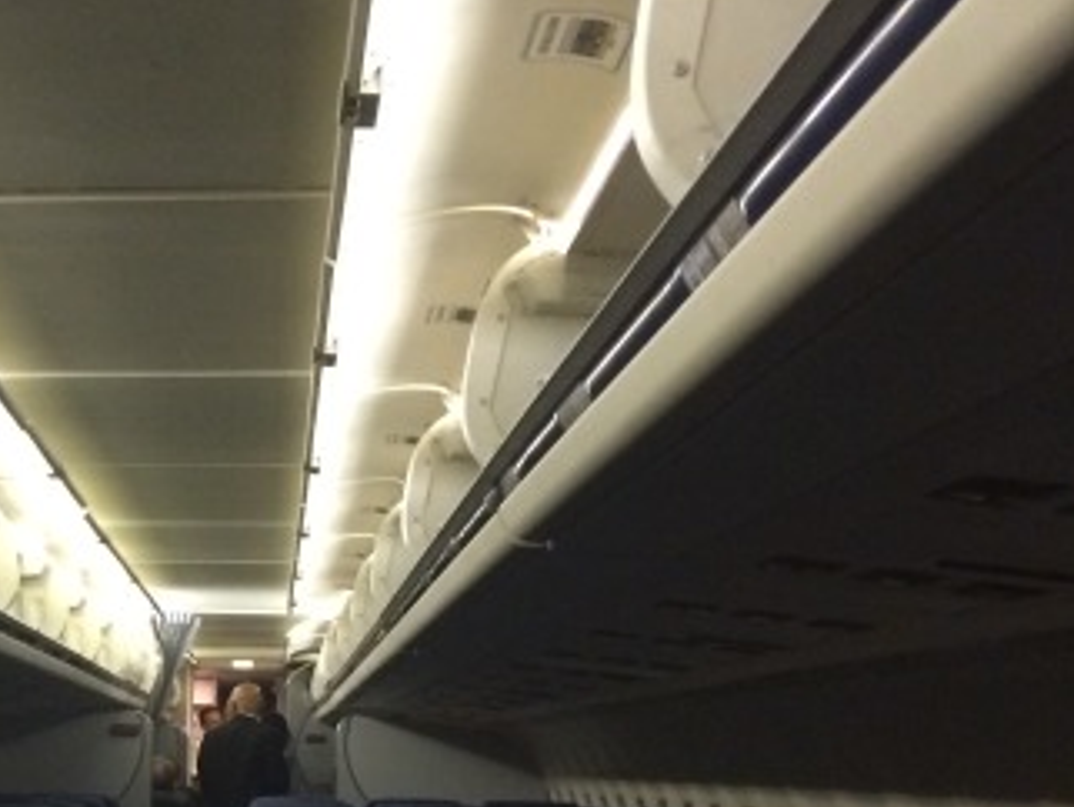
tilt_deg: +0.9
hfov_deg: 25.6
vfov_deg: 20.2
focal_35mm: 72
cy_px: 670
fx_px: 2236
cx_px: -10
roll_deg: -0.5
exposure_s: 1/20
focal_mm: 4.15
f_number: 2.2
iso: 320
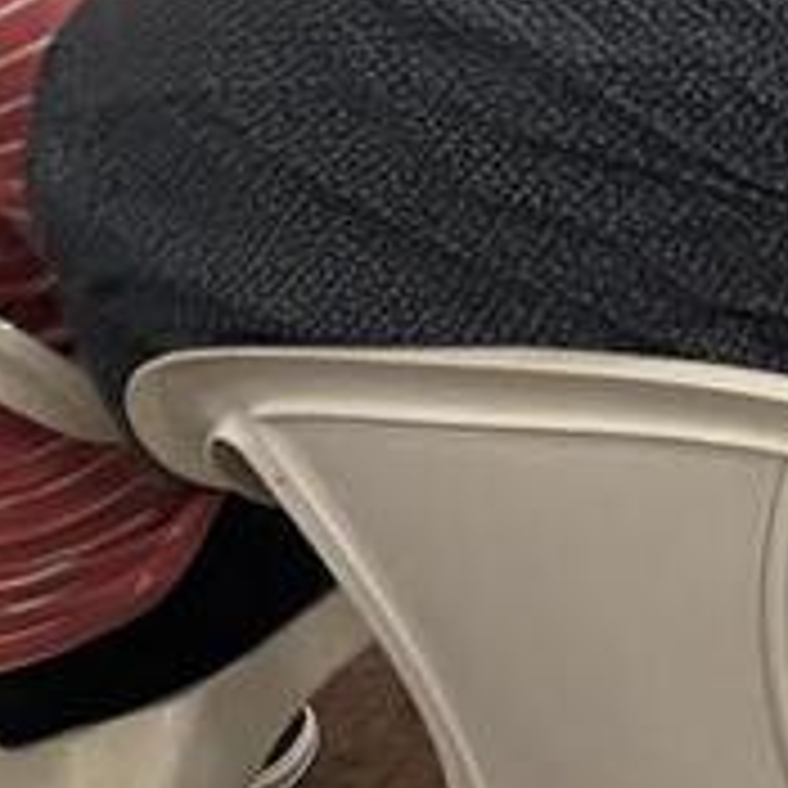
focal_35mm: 158
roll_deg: -1.3
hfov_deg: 8.5
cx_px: 2621
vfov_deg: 10.4
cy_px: -671
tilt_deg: -9.8
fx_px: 4069
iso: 125
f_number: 1.6
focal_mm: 5.96
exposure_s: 1/60
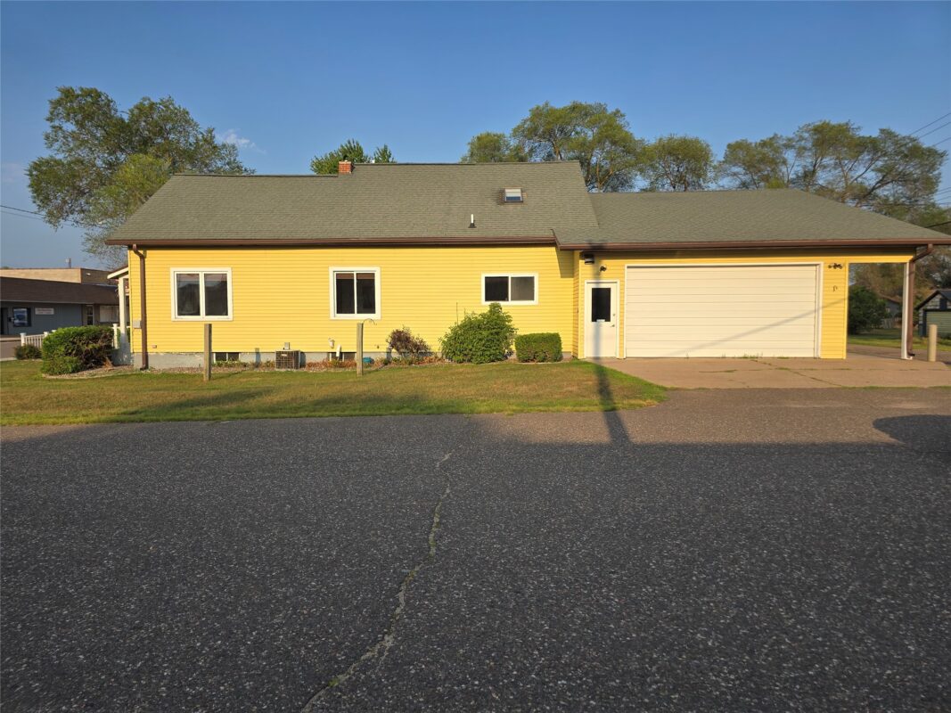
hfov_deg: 73.9
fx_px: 632
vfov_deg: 58.9
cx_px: 476
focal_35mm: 23
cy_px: 356
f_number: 1.7
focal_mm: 6.3
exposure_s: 1/575
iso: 12
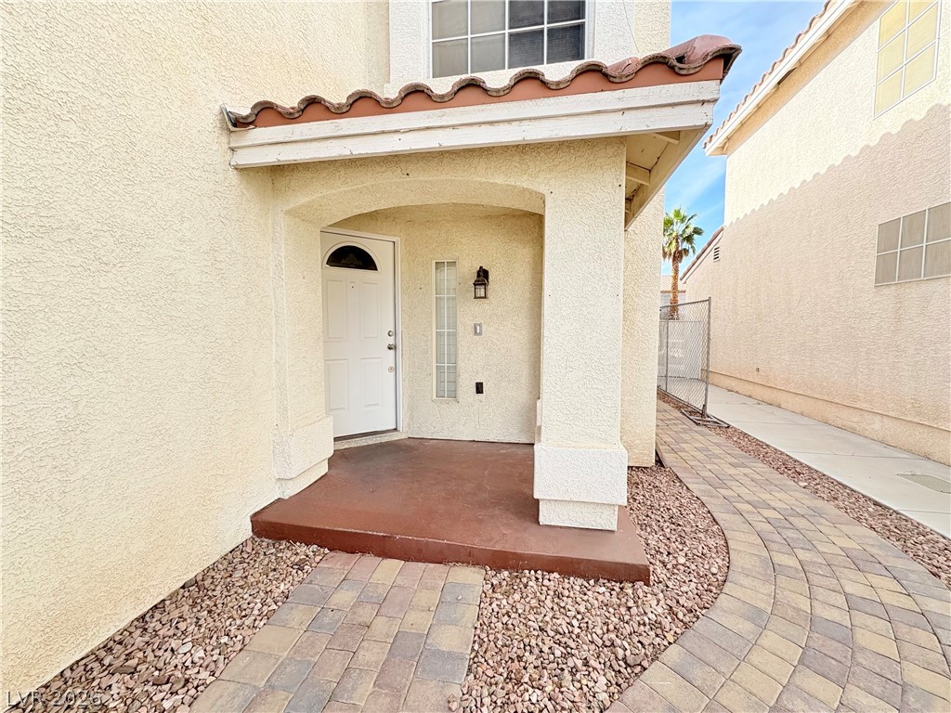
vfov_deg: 85.7
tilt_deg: -3.4
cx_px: 476
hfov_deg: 102.1
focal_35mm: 14
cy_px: 356
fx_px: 385
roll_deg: -0.2
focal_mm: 2.22
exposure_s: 1/587
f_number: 2.2
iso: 50
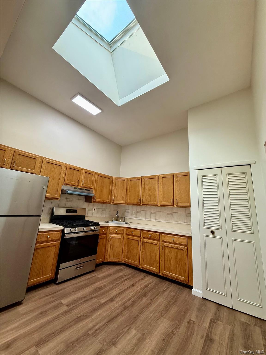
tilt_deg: +13.4
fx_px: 143
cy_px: 178
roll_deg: -3.7
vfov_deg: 102.1
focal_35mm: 14
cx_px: 133
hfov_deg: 85.7
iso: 200
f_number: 2.2
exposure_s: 1/120
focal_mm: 2.22
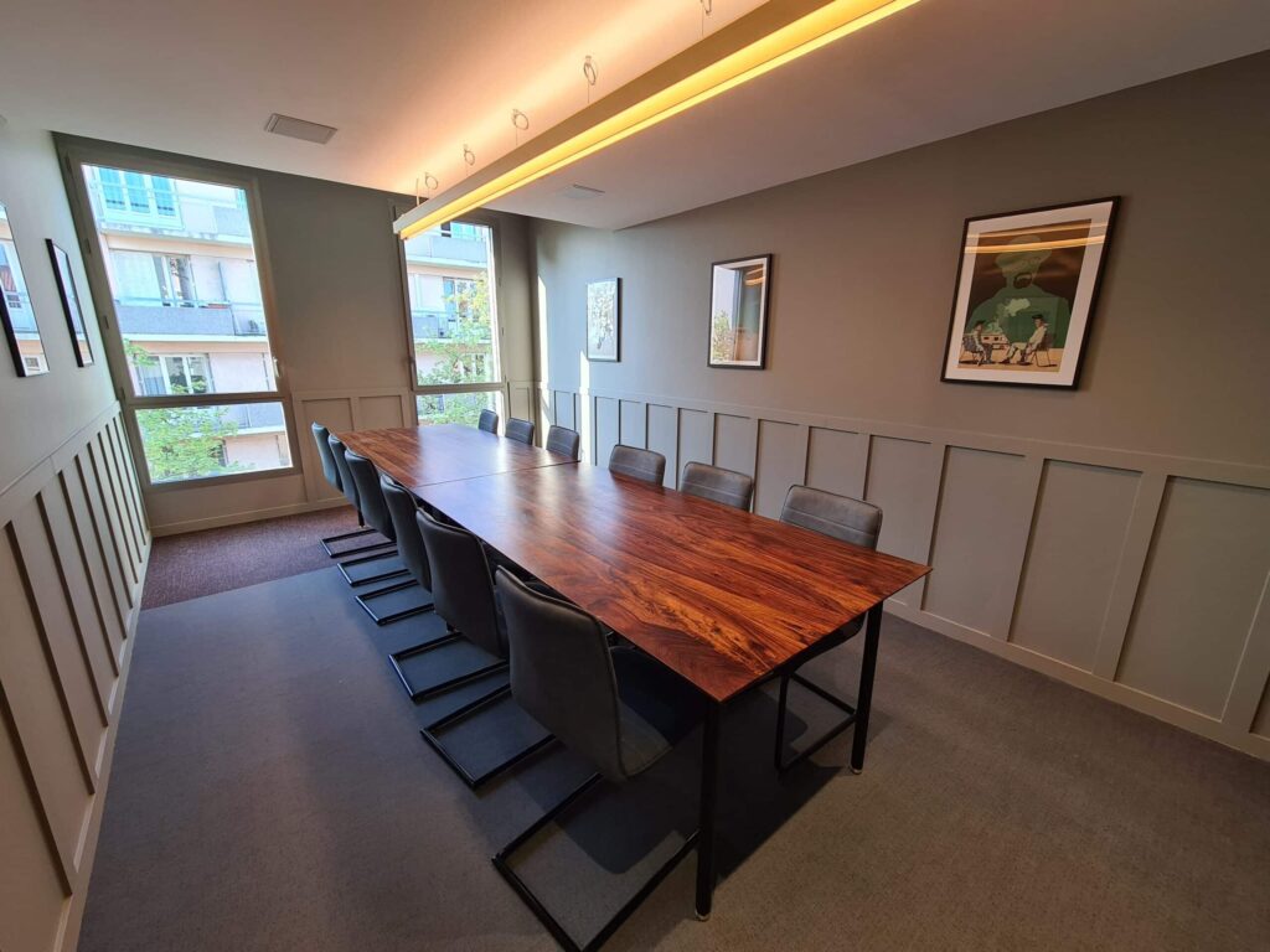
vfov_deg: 89.9
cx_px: 635
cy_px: 476
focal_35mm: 13
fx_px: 477
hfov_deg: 106.2
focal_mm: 2.2
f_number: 2.2
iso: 64
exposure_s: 1/50
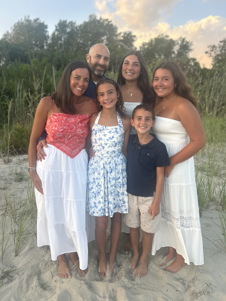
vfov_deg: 67.3
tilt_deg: -11.2
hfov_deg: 53.1
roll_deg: +0.2
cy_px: 150
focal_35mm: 26
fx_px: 226
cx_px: 113
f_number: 1.5
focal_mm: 5.7
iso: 50
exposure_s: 1/486
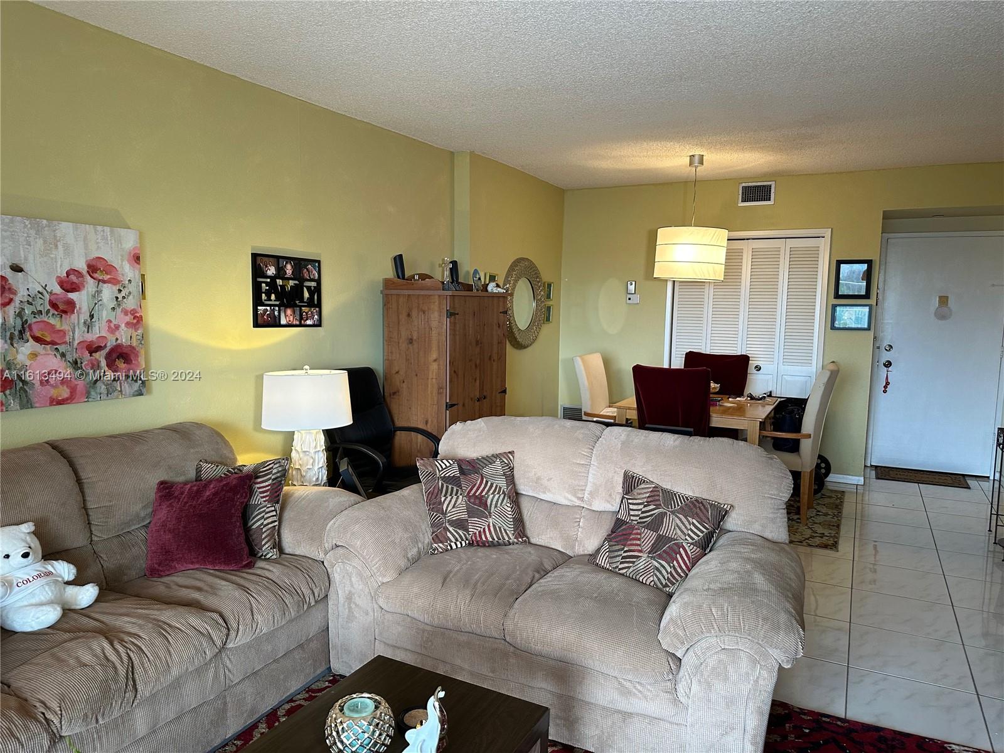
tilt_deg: -5.9
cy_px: 376
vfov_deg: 56.8
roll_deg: -1.1
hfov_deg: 71.6
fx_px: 696
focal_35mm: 24
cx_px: 502
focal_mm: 6.86
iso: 200
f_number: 1.78
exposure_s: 1/120
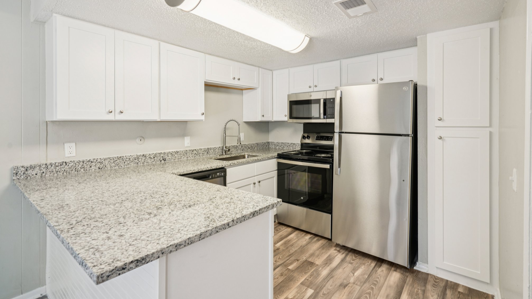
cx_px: 266
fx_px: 240
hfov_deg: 95.9
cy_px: 123
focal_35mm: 17
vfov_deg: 63.5
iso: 320
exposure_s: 1/30
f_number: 8
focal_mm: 16
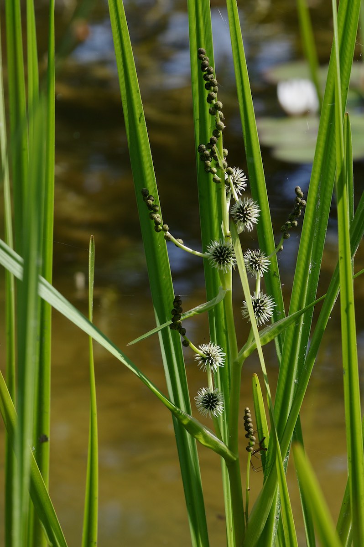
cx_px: 182
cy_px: 274
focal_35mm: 150
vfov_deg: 13.7
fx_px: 2279
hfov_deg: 9.1
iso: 400
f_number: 8
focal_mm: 100
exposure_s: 1/800
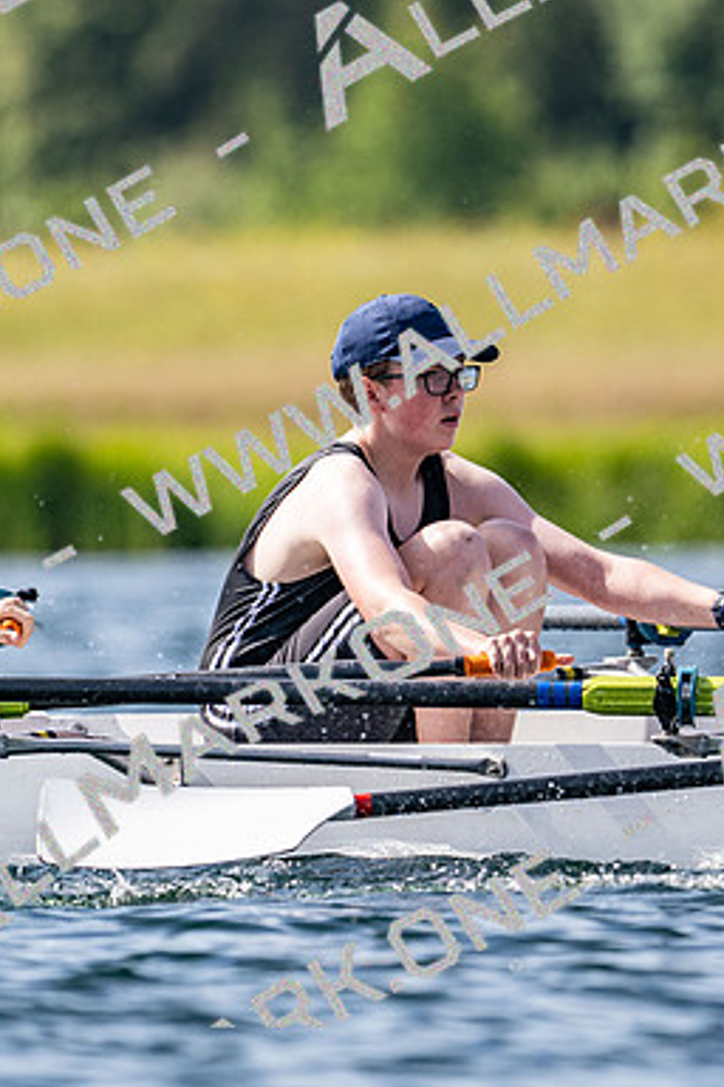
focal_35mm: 906
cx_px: 469
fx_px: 27329
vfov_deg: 2.3
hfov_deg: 1.5
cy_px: 544
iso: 250
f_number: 4.5
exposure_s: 1/2500
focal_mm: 400
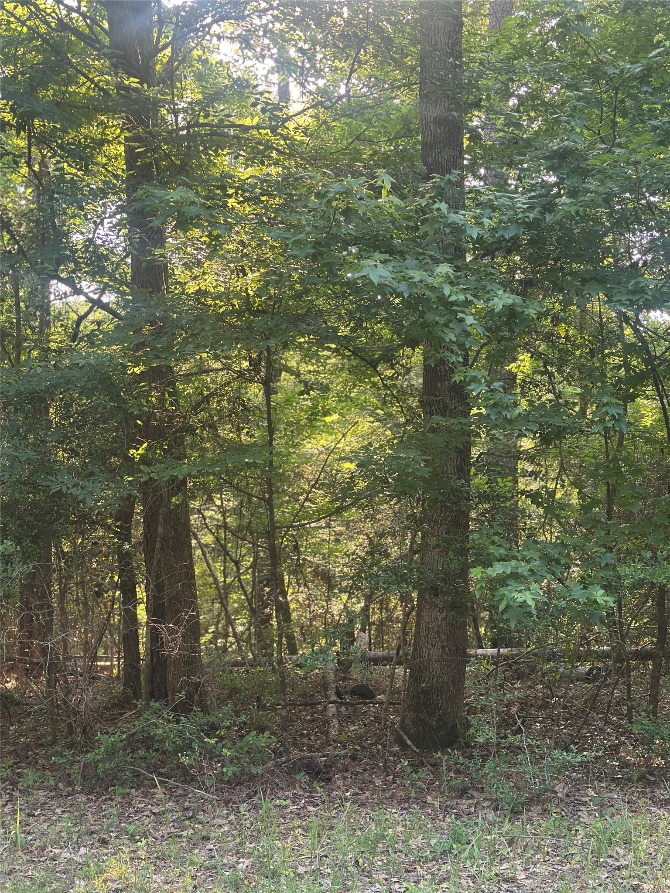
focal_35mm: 48
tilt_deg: +0.0
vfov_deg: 39.7
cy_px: 446
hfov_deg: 30.3
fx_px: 1239
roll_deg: +0.0
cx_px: 335
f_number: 1.78
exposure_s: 1/147
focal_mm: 6.86
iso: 125
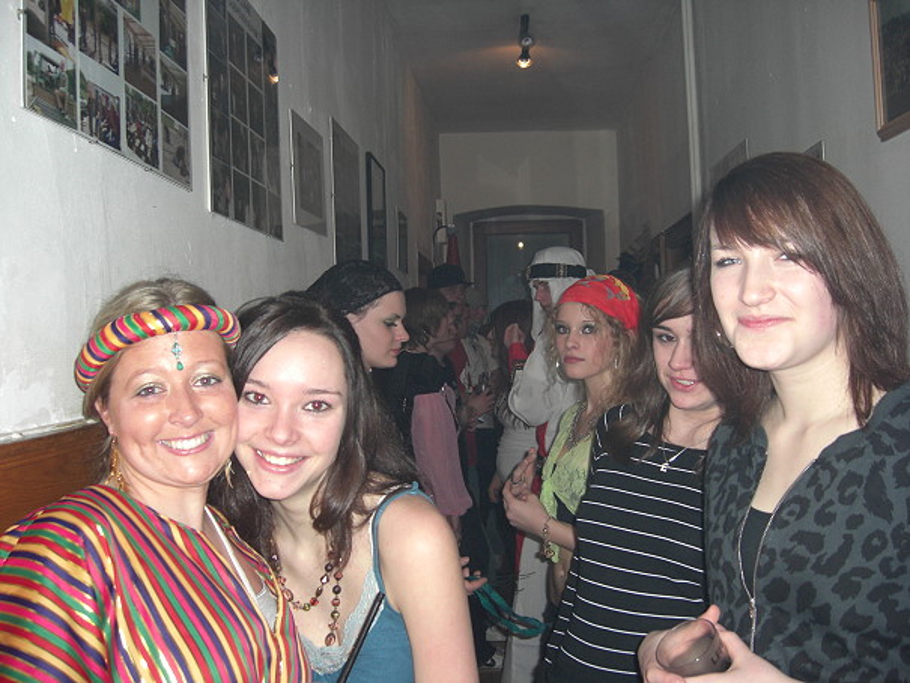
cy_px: 342
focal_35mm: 38
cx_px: 455
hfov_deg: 49.0
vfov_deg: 37.7
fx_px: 999
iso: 200
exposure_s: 1/60
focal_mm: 7.9
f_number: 2.8
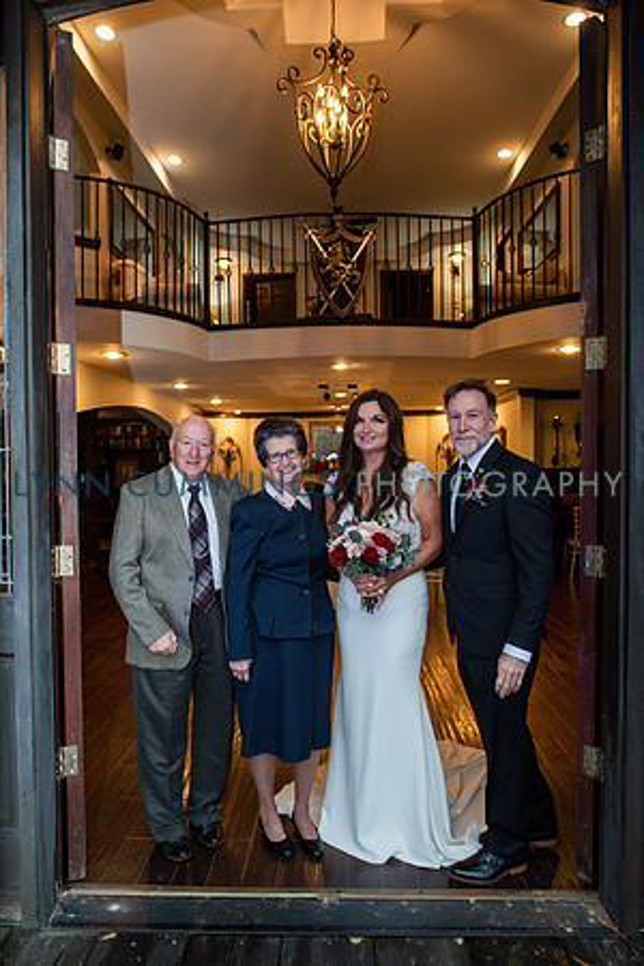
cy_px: 483
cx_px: 322
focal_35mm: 24
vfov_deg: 73.7
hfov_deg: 53.1
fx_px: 644
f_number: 3.2
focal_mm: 24
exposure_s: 1/200
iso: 640
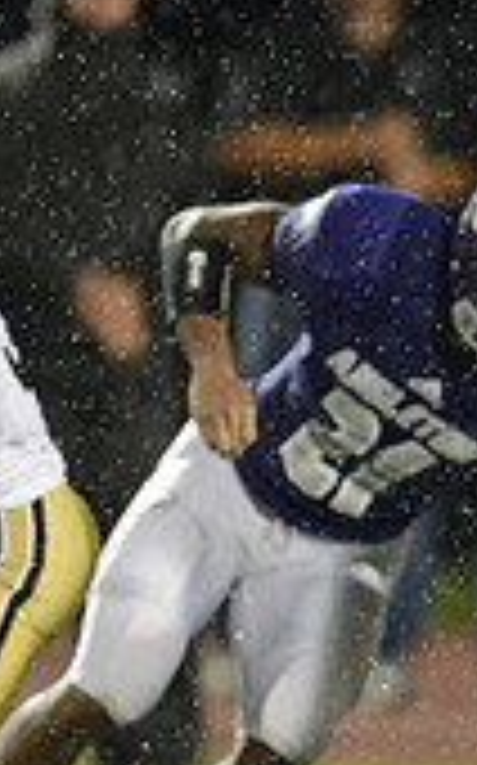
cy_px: 398
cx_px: 1004
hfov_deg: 0.9
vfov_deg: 1.5
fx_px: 28961
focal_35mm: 1390
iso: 5000
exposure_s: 1/1000
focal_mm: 400
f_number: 2.8
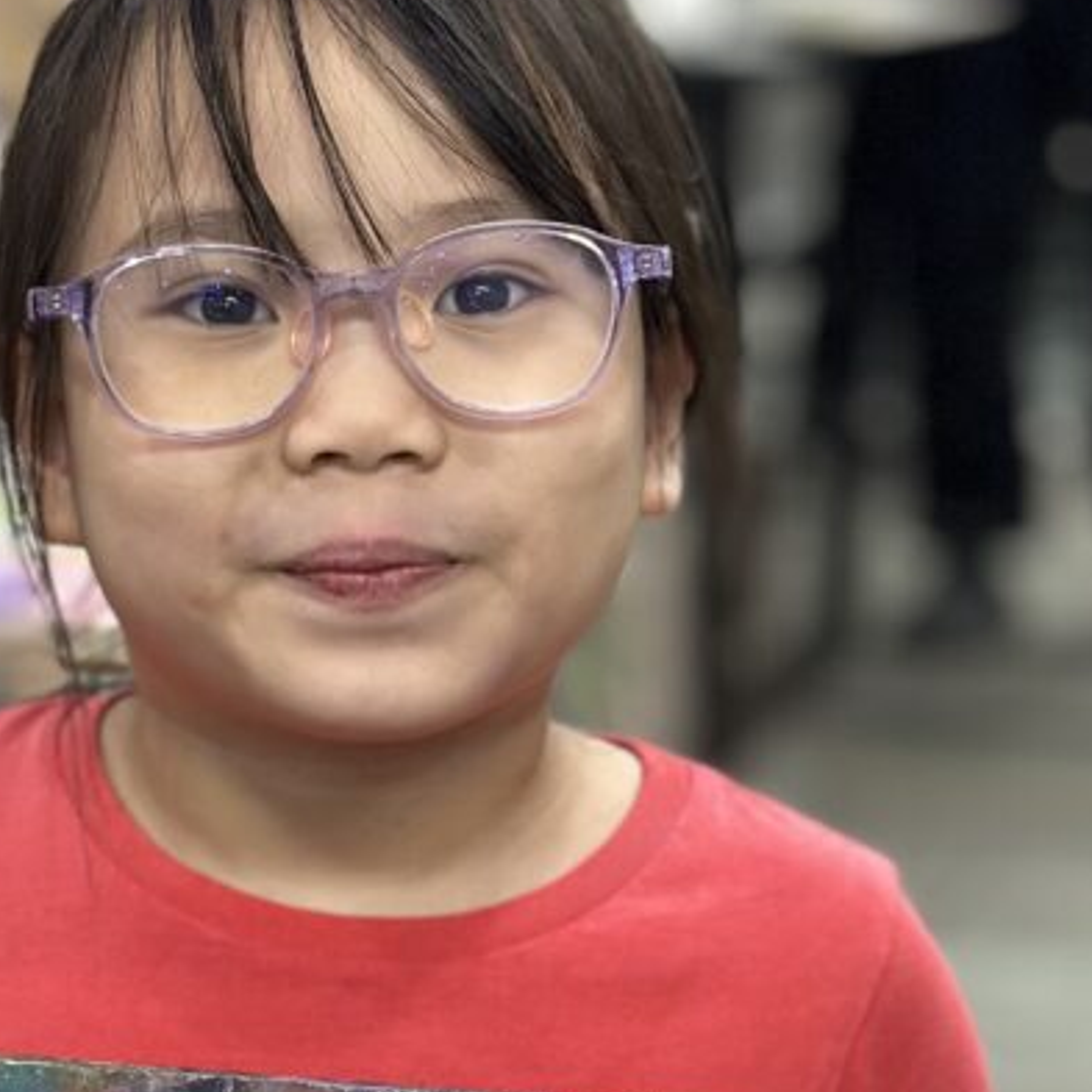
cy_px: 1007
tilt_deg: -16.3
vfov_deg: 12.0
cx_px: 322
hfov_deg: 12.1
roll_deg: -0.9
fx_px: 5139
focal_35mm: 144
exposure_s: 1/100
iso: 160
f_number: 1.78
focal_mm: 6.86
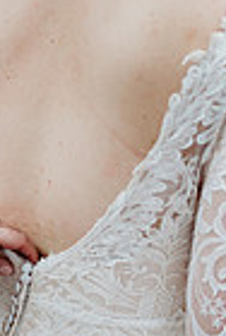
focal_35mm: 77
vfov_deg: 25.5
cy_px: 298
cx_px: -24
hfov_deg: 17.2
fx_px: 721
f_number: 1.8
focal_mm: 24
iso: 400
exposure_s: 1/125
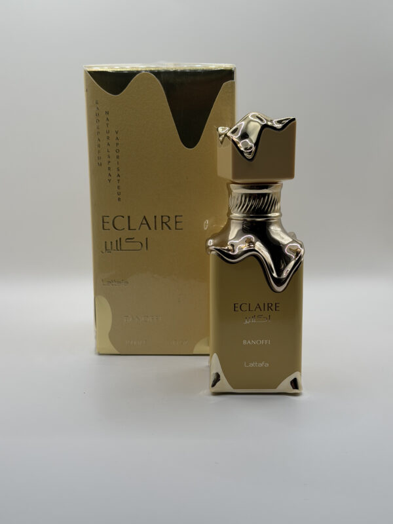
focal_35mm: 48
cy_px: 262
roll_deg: +0.0
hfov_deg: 30.3
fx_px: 727
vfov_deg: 39.7
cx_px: 196
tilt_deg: -10.6
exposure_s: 1/165
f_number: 1.78
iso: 50
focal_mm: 6.76
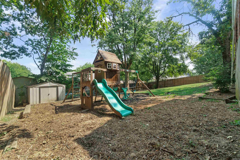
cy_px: 80
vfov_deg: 77.3
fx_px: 100
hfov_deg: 100.4
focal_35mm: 15
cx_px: 120
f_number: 9
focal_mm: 10
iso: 250
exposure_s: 1/40
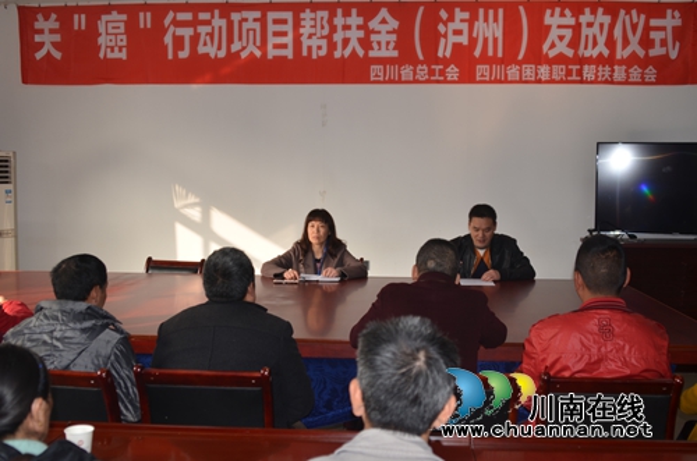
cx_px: 348
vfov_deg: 31.7
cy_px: 230
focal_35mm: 42
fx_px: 811
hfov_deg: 46.5
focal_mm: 28
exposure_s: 1/60
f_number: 3.5
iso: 100
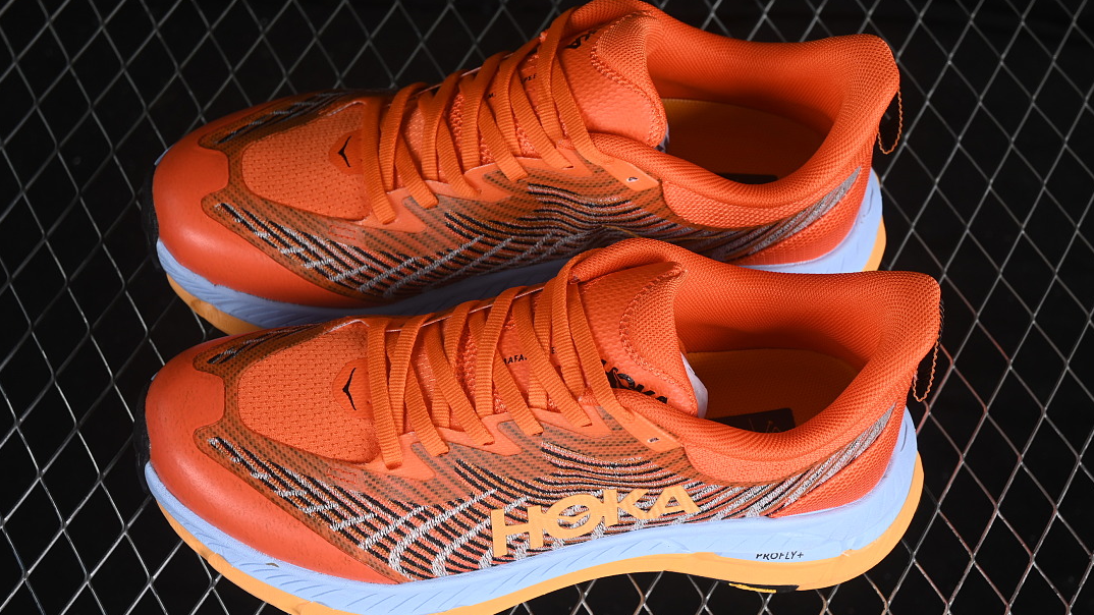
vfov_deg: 15.3
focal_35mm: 79
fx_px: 2292
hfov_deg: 26.9
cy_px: 321
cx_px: 547
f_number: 7.1
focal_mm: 50
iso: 160
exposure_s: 1/60
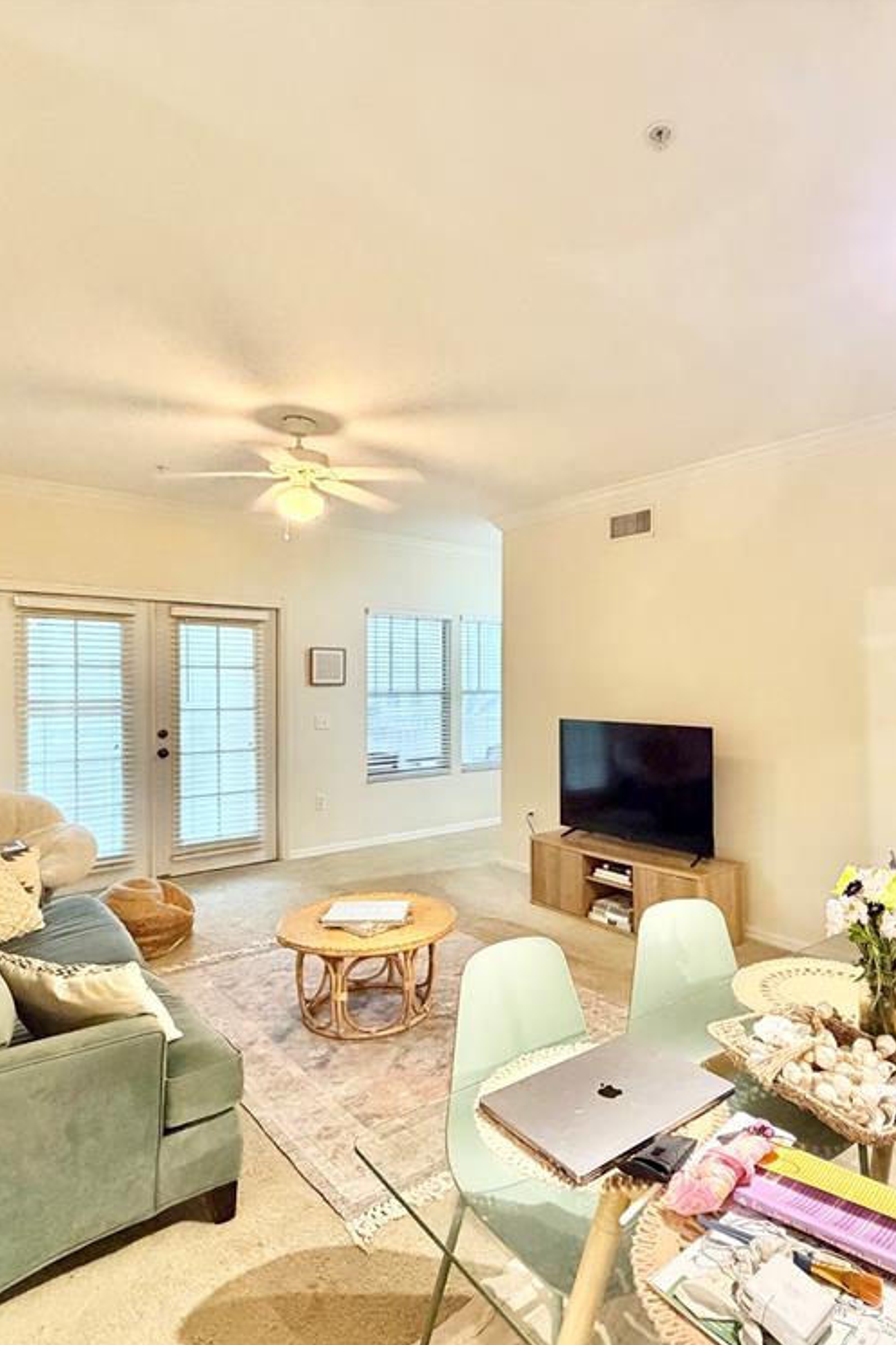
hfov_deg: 61.1
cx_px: 561
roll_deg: +1.0
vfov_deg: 84.0
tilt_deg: -1.6
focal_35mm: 20
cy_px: 687
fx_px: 747
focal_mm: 2.22
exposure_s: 1/60
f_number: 2.2
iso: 500
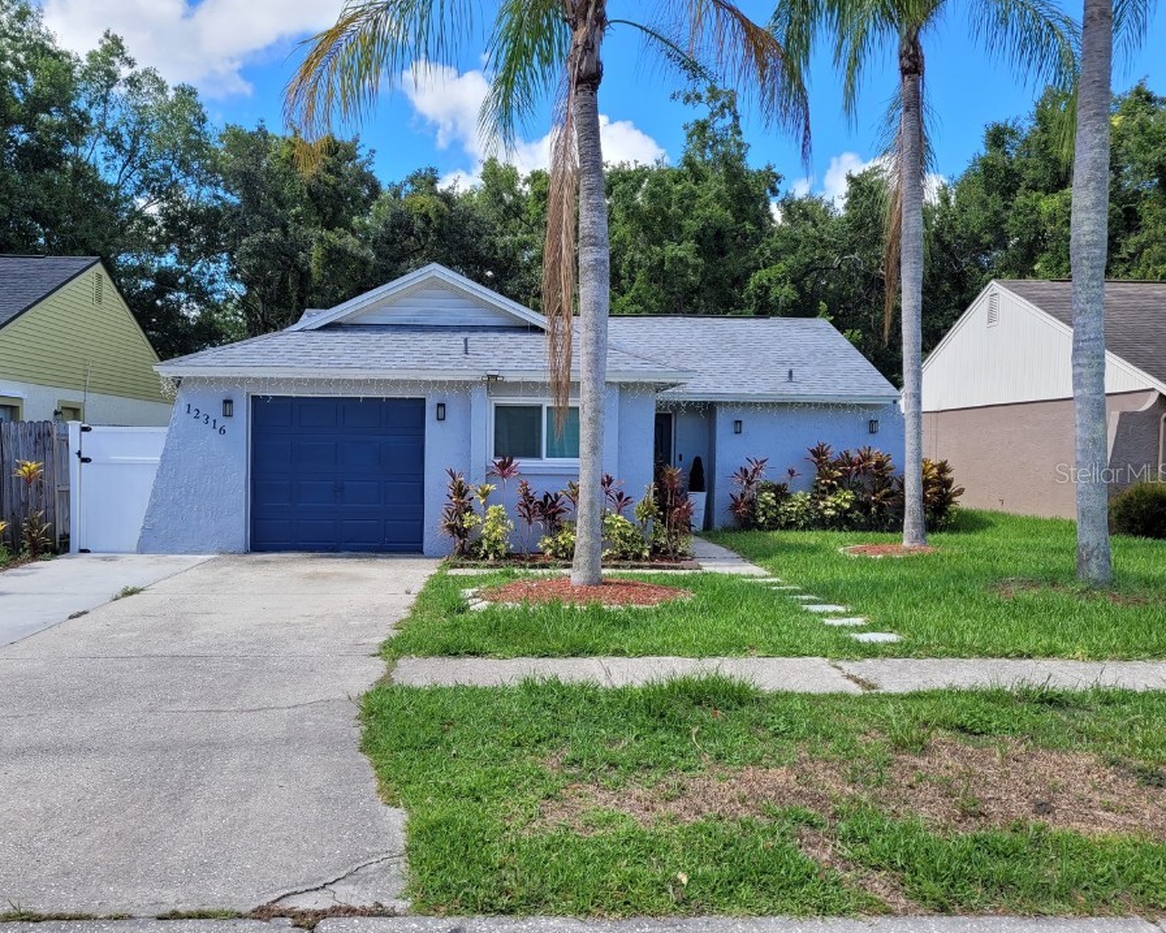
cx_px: 511
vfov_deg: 50.0
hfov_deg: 60.3
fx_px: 1001
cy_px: 472
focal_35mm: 29
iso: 40
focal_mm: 5.4
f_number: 1.8
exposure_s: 1/1027
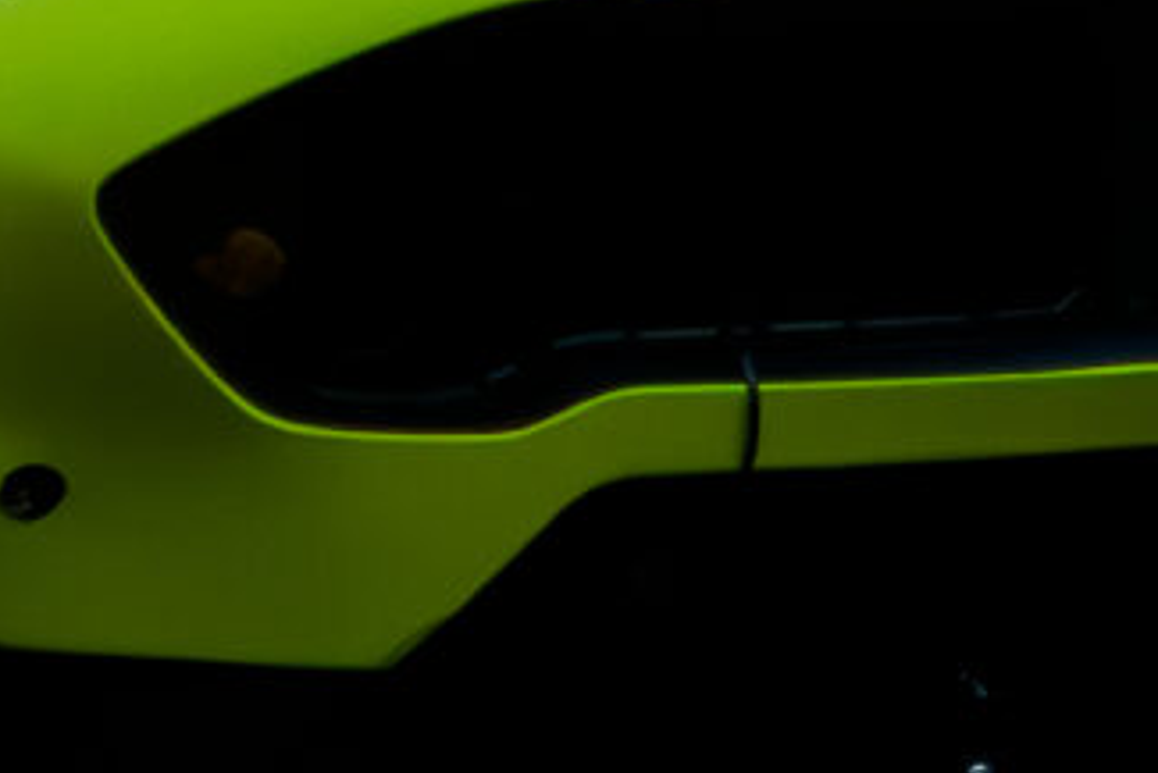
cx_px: -923
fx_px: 26580
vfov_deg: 1.7
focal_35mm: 826
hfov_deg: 2.5
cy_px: -1056
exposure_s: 1/6400
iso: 3200
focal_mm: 70
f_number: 4
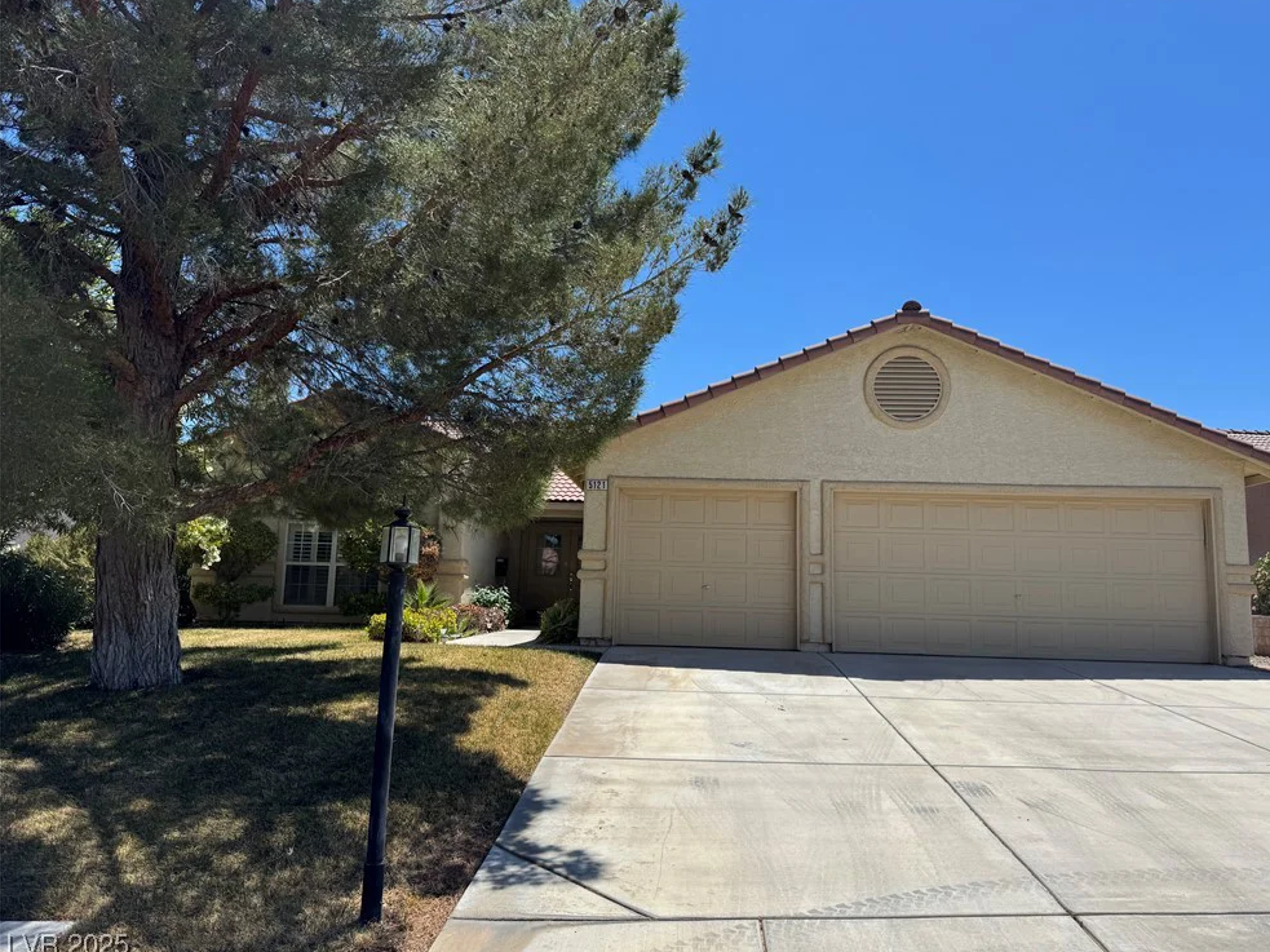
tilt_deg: +6.8
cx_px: 660
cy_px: 478
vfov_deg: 54.9
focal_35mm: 25
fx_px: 917
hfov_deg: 69.4
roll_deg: -1.9
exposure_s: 1/6410
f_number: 1.78
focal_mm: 6.76
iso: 80
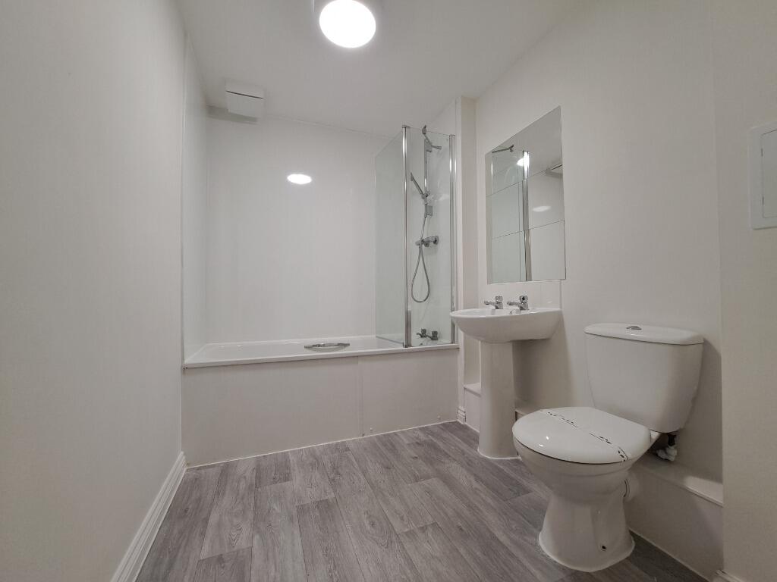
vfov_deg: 89.9
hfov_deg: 106.2
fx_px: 292
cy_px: 291
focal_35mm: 13
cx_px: 388
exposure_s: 1/50
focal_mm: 1.74
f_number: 2.2
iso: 160
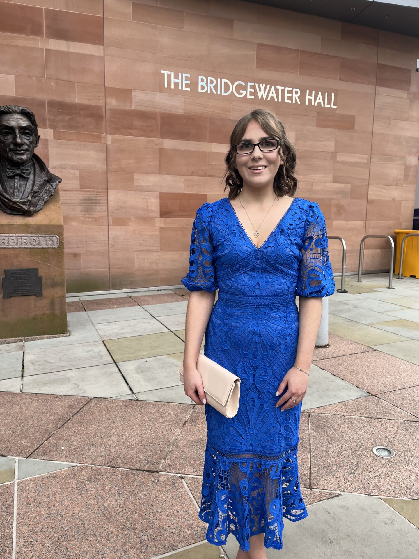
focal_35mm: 26
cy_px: 280
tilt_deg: -7.0
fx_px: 420
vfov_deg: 67.3
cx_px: 210
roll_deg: -0.5
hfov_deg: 53.1
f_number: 1.6
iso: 50
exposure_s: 1/478
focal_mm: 5.1
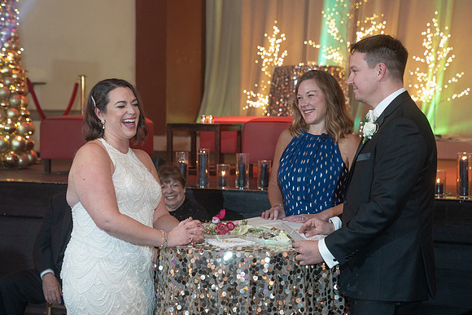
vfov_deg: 19.0
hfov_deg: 28.1
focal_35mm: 72
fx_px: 942
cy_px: 154
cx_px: 235
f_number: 4
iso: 2500
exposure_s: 1/100
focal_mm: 64
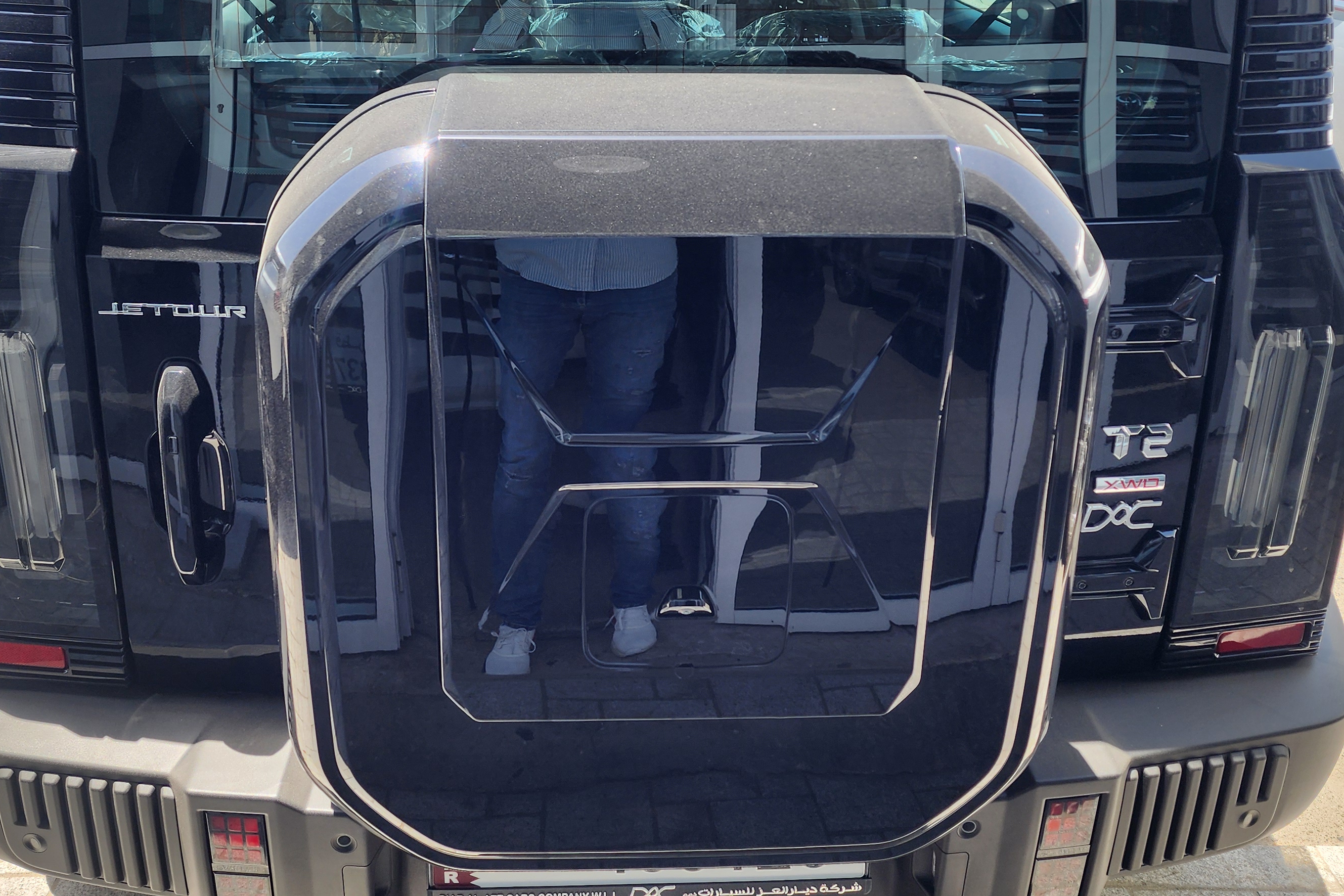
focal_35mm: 36
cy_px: 324
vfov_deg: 36.6
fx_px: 1344
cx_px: 601
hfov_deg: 53.0
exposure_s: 1/233
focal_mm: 6.4
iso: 12
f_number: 1.8
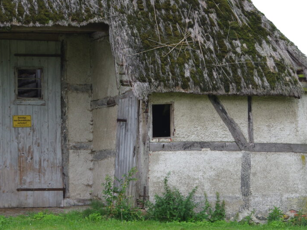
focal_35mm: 128
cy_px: 92
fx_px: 1134
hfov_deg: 15.4
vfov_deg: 11.6
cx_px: 133
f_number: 11
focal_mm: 45
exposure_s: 1/100
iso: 200
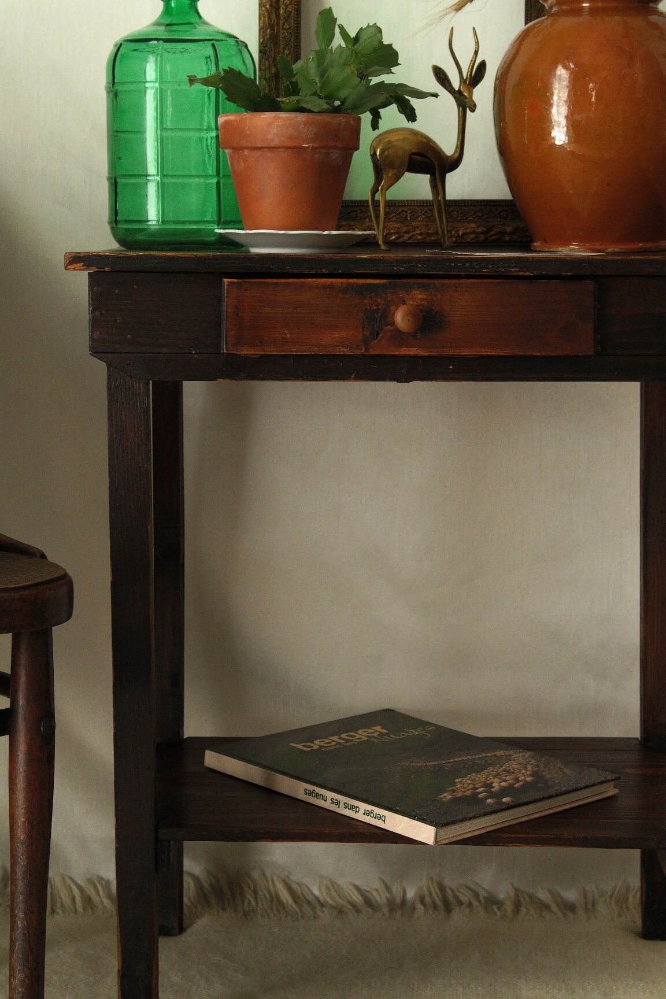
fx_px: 2137
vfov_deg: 26.3
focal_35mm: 77
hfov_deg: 17.7
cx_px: 333
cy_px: 500
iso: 400
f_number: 5.6
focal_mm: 50
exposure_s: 1/30
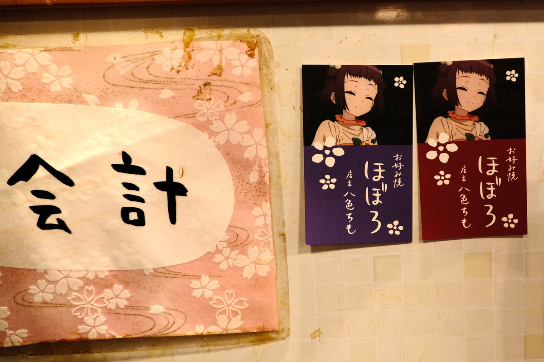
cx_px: 272
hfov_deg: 67.4
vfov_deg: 47.9
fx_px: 408
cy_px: 181
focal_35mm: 27
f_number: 3.5
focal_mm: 18
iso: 1250
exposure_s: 1/52
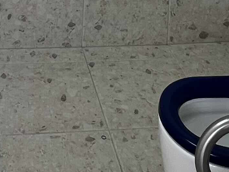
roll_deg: -1.6
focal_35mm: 74
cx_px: 44
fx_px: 490
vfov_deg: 14.4
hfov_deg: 25.8
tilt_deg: -2.9
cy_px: -222
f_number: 1.8
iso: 32
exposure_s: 1/162
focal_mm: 1.57
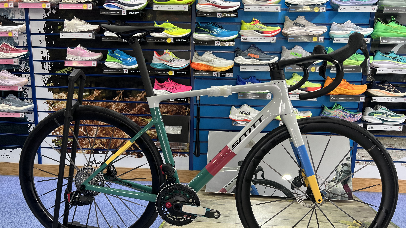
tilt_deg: -13.1
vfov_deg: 39.9
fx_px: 312
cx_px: 202
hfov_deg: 66.1
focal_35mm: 29
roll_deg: -0.8
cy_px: 141
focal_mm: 5.7
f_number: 1.5
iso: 100
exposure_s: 1/100
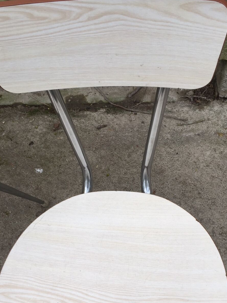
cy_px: 185
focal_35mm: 40
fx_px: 350
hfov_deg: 35.9
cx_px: 120
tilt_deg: -60.2
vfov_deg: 46.5
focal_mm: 4.15
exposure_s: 1/225
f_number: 2.2
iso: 32
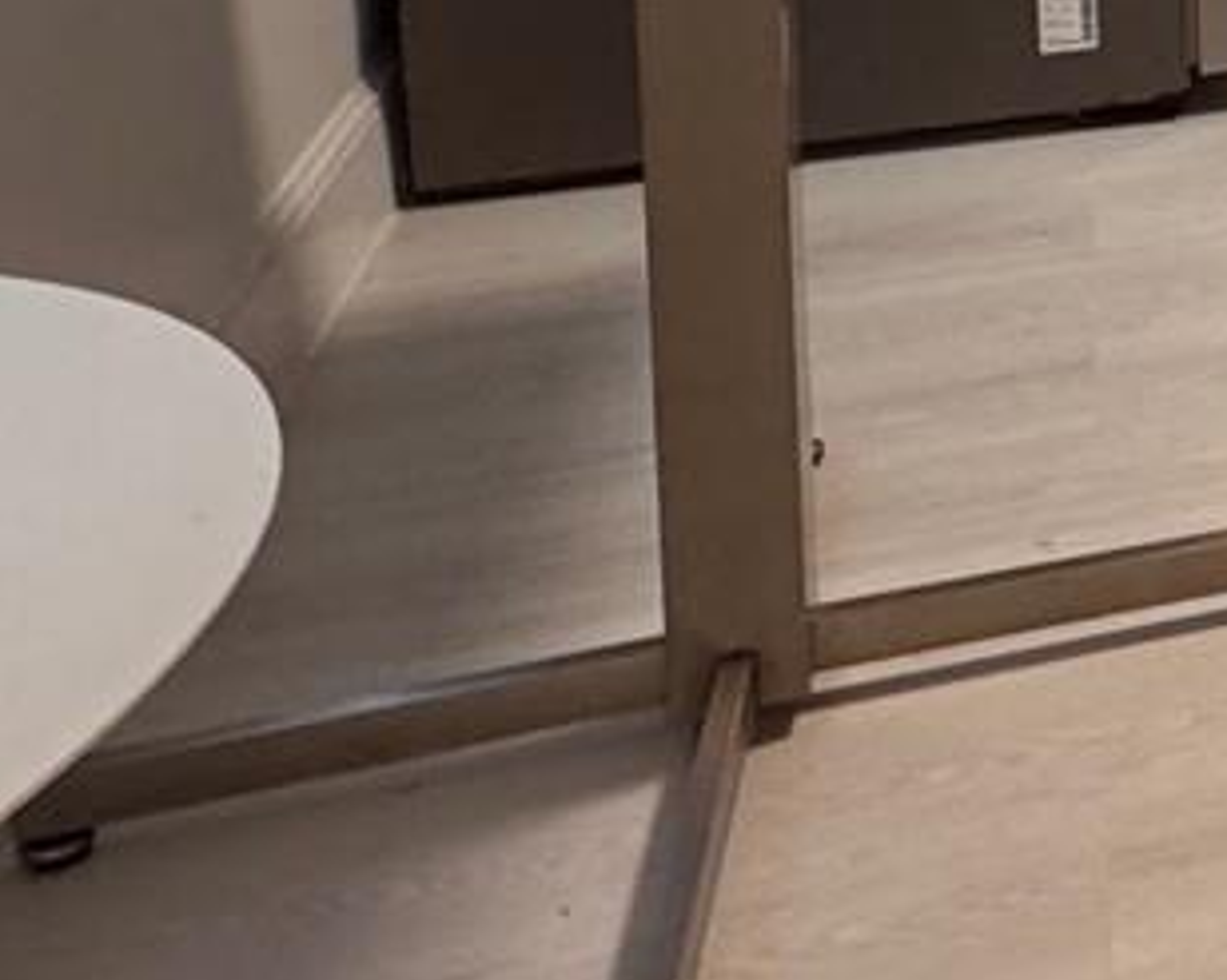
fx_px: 2577
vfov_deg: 18.7
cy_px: -550
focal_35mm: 71
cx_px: 2354
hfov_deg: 18.8
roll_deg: -1.0
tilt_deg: -7.5
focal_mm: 2.22
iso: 250
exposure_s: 1/60
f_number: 2.2
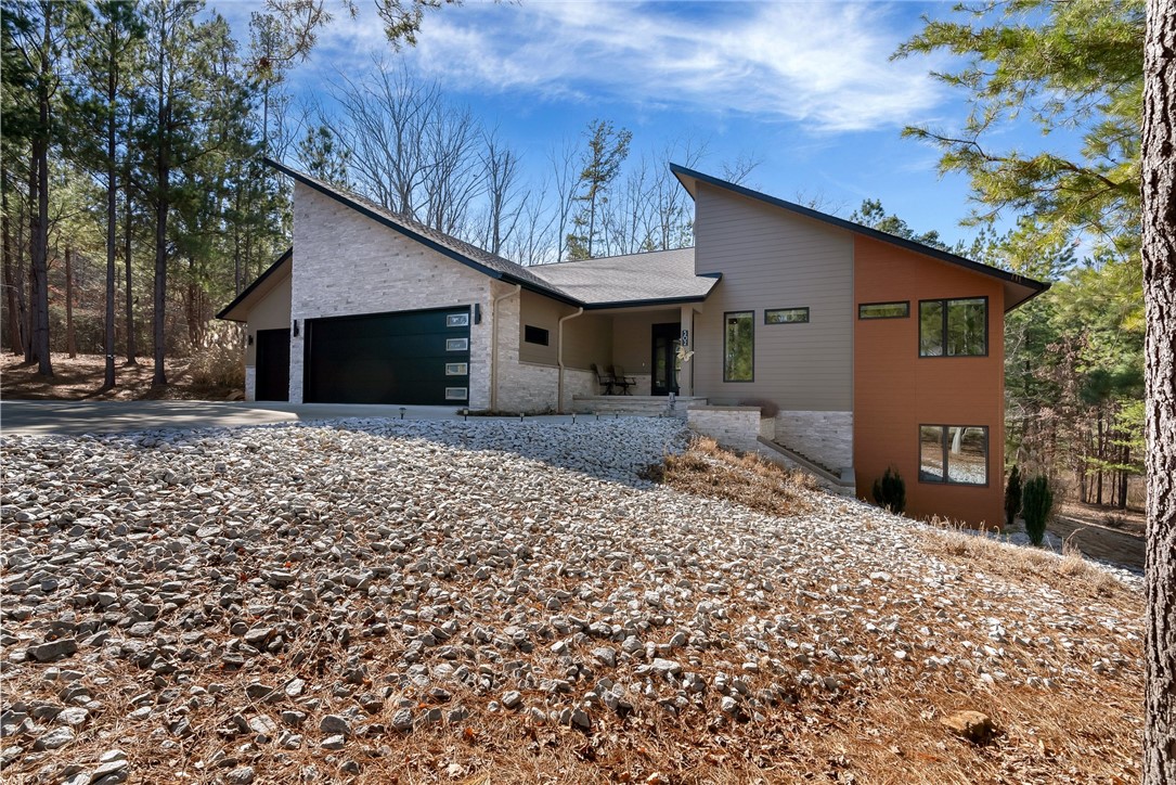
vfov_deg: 73.8
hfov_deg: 96.7
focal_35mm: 16
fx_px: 523
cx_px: 588
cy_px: 392
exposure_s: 1/640
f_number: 8
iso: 320
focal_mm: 16
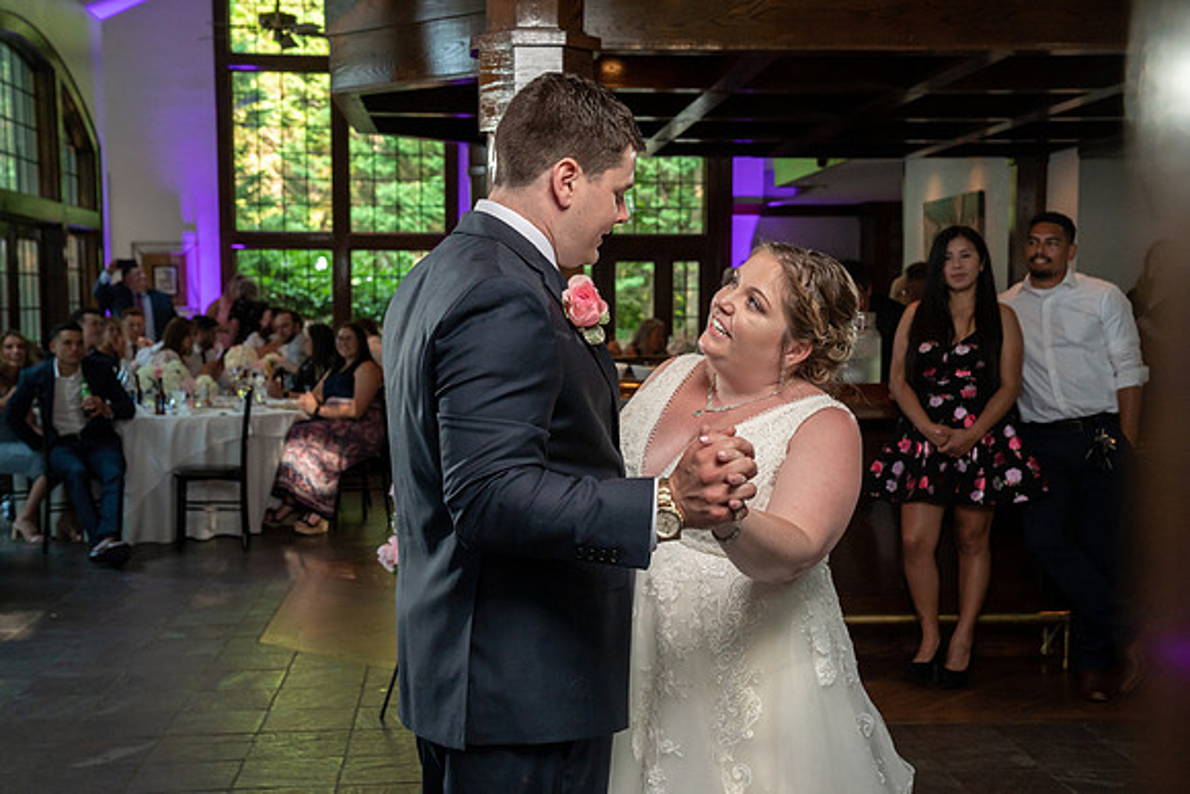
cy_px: 397
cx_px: 595
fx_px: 1620
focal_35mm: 49
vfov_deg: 27.5
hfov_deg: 40.3
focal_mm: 49
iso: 2000
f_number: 5.6
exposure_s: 1/200
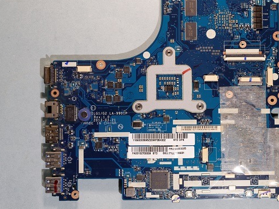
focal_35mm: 55
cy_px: 77
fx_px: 443
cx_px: 175
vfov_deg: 26.5
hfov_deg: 34.8
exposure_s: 1/5
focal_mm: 26
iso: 100
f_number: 8
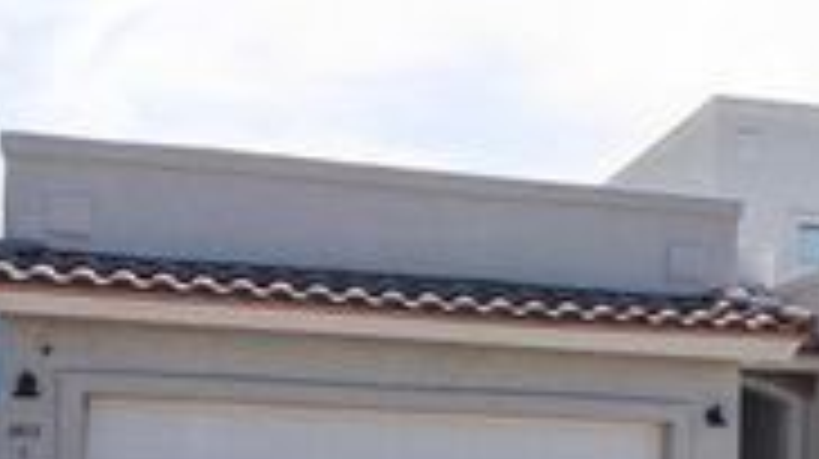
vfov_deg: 16.3
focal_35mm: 72
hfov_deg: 28.8
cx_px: 639
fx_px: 1562
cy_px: 482
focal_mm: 6.9
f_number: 1.68
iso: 21
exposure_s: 1/808
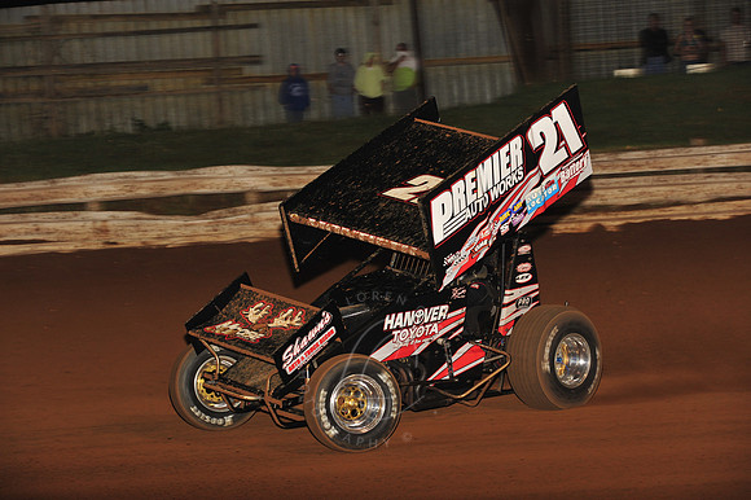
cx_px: 376
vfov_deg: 11.0
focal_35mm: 125
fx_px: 2606
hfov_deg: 16.4
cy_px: 250
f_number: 7.1
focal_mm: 125
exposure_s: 1/320
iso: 1000
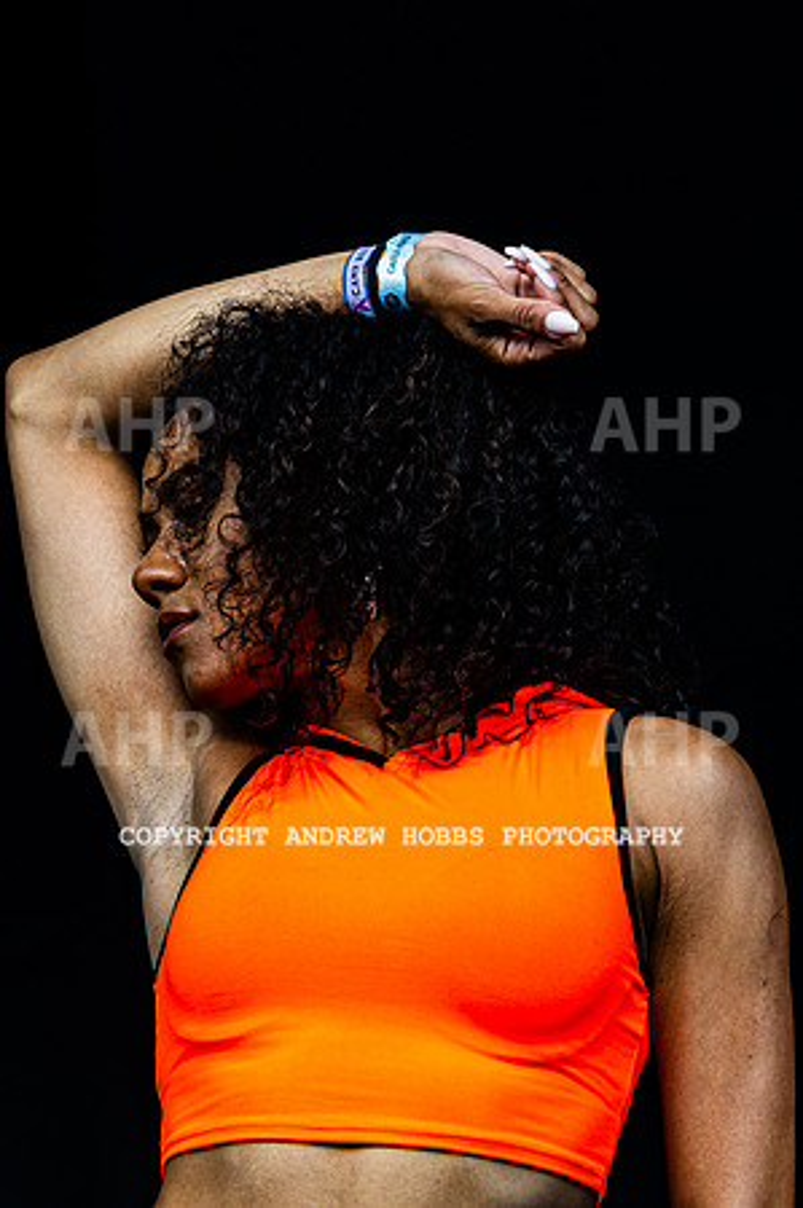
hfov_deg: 4.6
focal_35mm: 300
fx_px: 10070
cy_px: 604
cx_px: 359
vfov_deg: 6.9
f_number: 5
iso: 560
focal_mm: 200
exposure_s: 1/1000
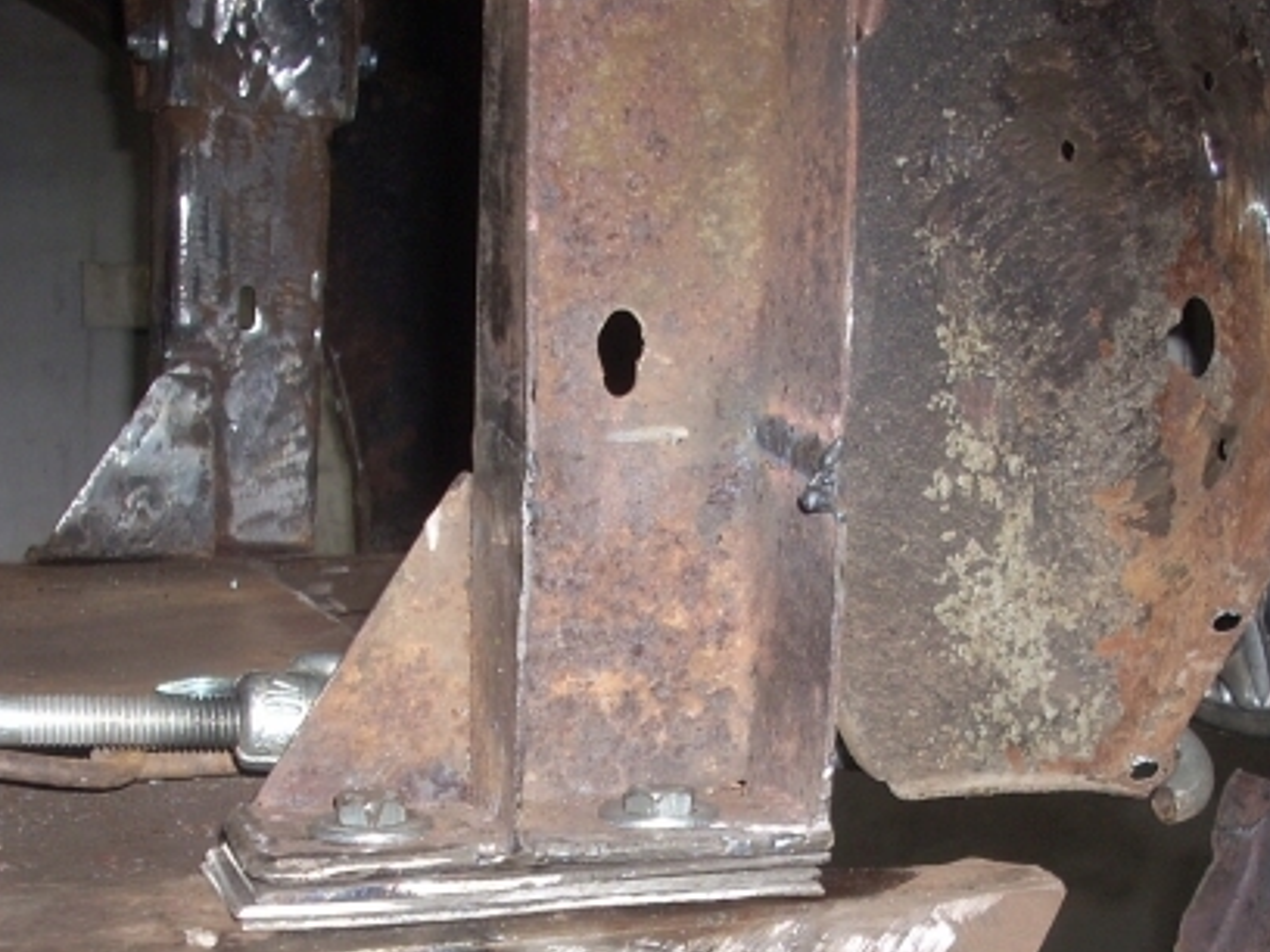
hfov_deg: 28.6
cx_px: 685
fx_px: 2495
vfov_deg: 21.3
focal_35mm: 68
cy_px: 804
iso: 64
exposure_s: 1/60
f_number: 2.8
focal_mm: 6.2
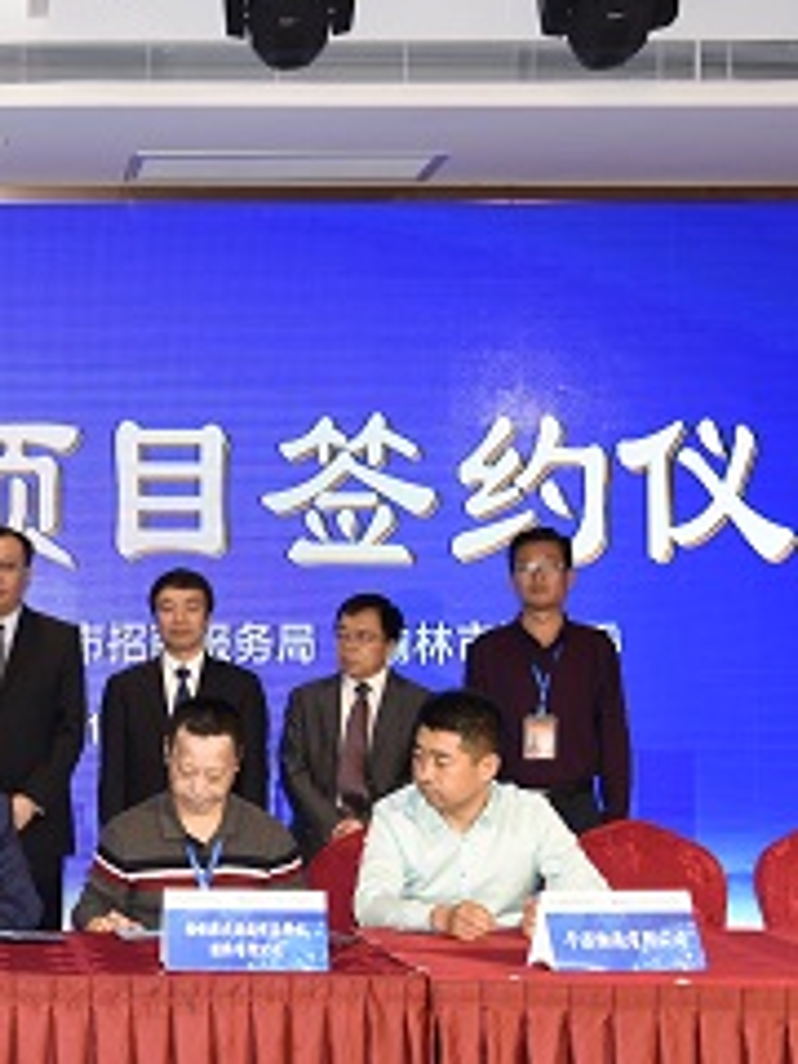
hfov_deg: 21.2
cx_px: -66
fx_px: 2029
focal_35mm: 66
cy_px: 623
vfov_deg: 29.3
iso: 250
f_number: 4
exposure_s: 1/60
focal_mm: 30
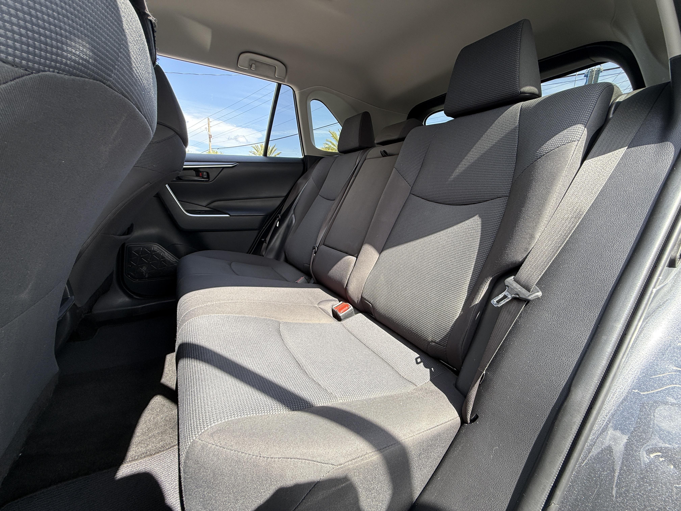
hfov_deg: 102.1
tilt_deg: -11.8
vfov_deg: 85.7
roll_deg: -2.7
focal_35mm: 14
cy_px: 256
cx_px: 340
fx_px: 275
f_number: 2.2
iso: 50
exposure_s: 1/190
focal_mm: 2.22
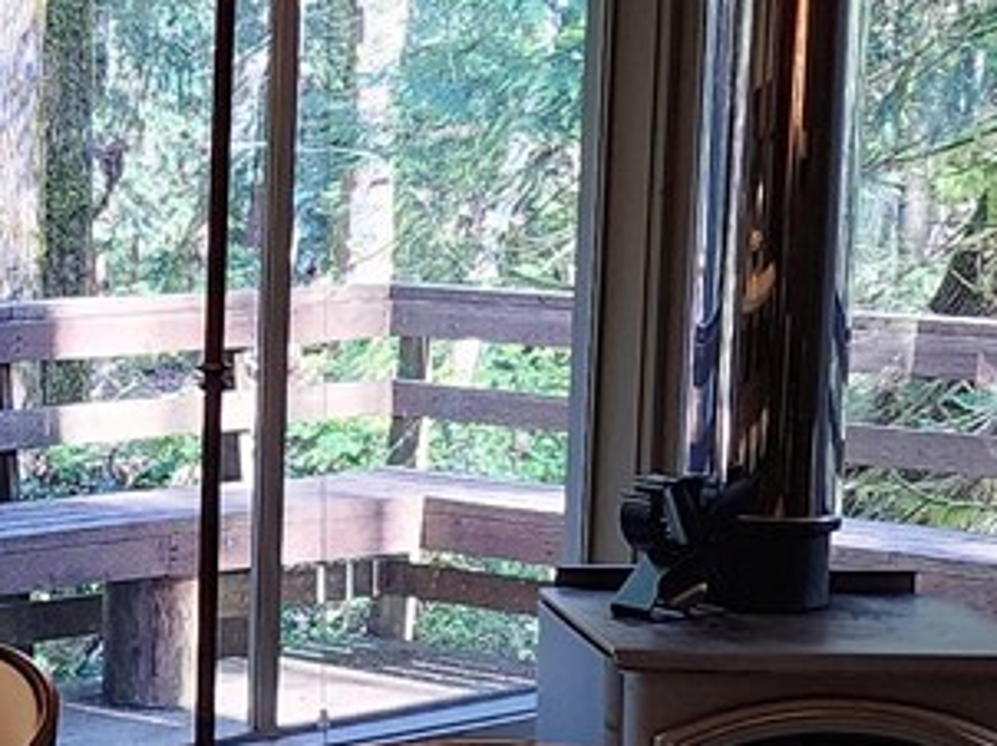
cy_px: 462
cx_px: -571
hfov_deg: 14.8
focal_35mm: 122
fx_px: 3511
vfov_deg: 12.1
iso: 400
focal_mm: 6.4
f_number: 1.8
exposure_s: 1/120
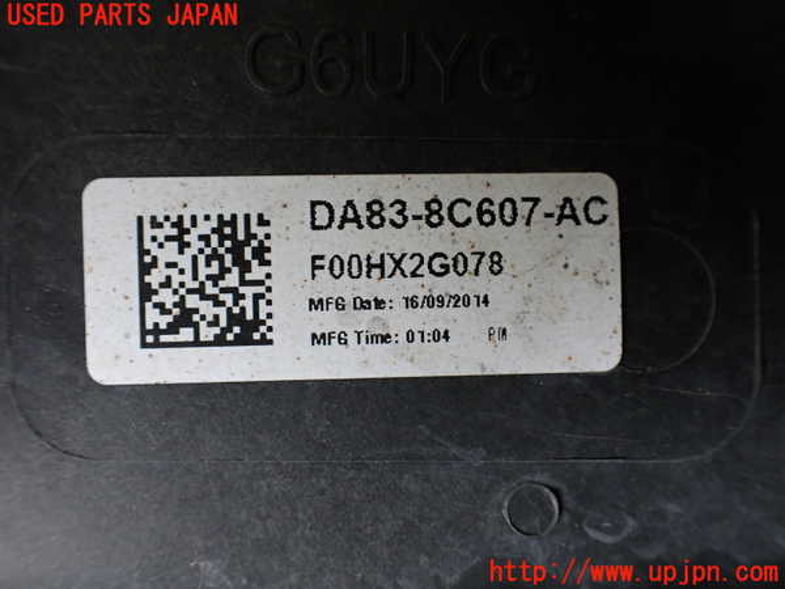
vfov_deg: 46.8
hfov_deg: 60.0
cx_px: 392
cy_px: 294
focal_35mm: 30
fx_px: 680
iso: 250
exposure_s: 1/125
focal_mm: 5.4
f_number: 2.3
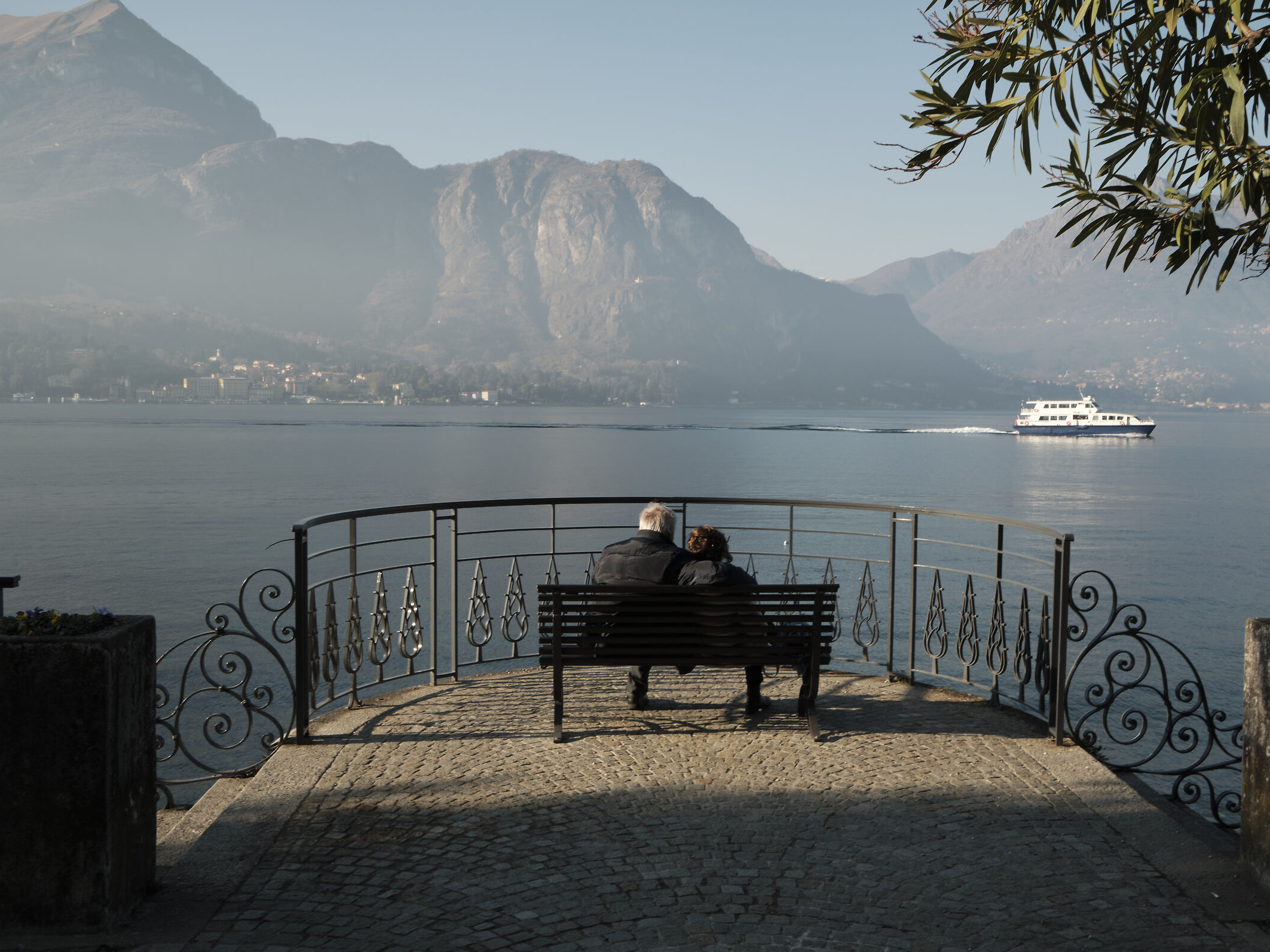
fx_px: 1394
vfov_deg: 37.7
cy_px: 477
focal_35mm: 38
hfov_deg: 48.9
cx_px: 700
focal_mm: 23
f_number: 14
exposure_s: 1/56
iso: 160
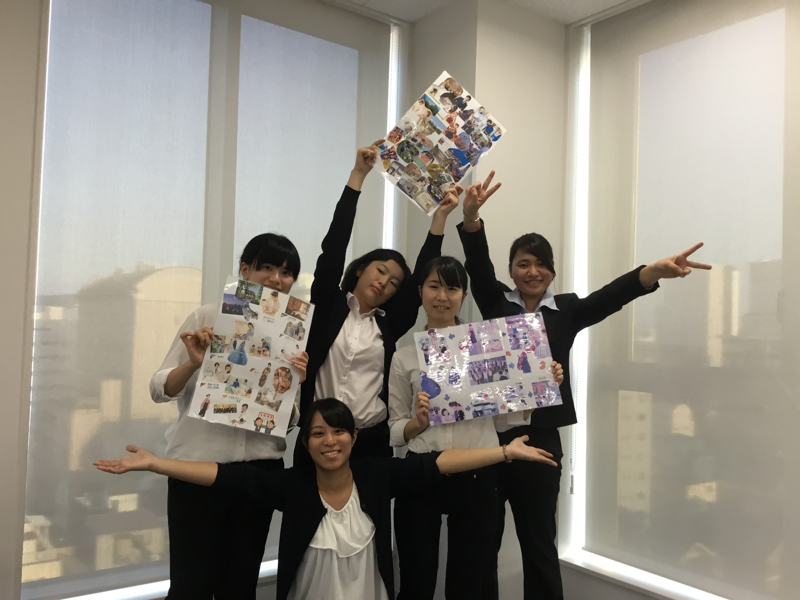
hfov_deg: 58.4
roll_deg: -1.4
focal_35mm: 31
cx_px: 400
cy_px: 300
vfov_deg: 45.4
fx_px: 716
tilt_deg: +0.6
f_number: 2.4
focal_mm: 3.3
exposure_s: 1/40
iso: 32
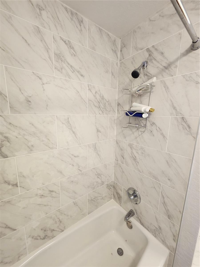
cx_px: 100
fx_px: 100
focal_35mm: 13
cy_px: 134
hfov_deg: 89.9
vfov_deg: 106.2
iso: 200
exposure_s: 1/60
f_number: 2.2
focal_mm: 1.74
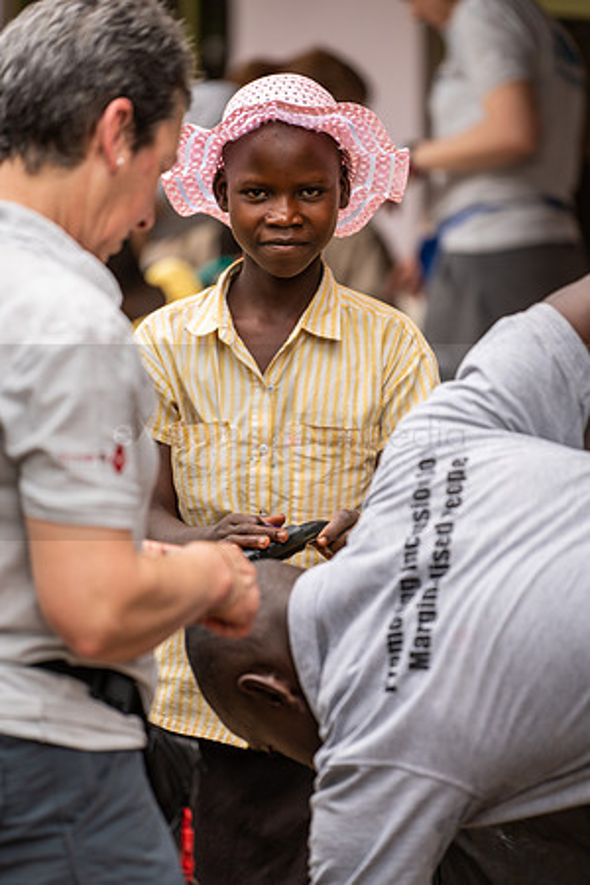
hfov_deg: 6.9
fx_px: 4916
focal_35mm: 200
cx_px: 295
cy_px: 442
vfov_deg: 10.3
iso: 100
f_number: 4
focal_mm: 200
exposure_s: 1/250
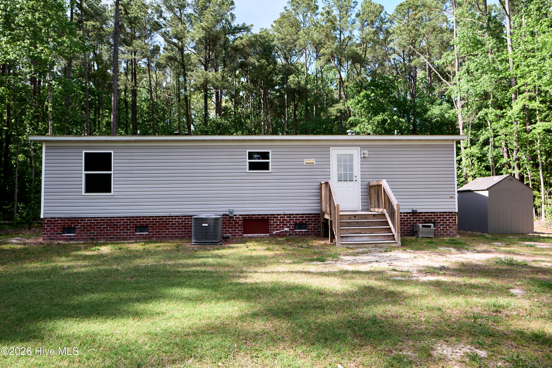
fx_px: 368
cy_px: 184
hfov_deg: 73.7
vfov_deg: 53.1
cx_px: 276
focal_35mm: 24
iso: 320
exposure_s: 1/100
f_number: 5.6
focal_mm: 16
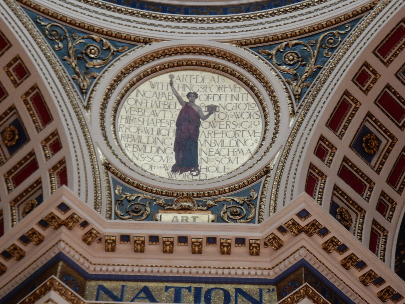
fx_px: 1158
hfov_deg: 19.8
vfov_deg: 14.9
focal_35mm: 99
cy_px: 152
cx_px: 202
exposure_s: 1/10
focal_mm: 17.6
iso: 400
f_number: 5.3
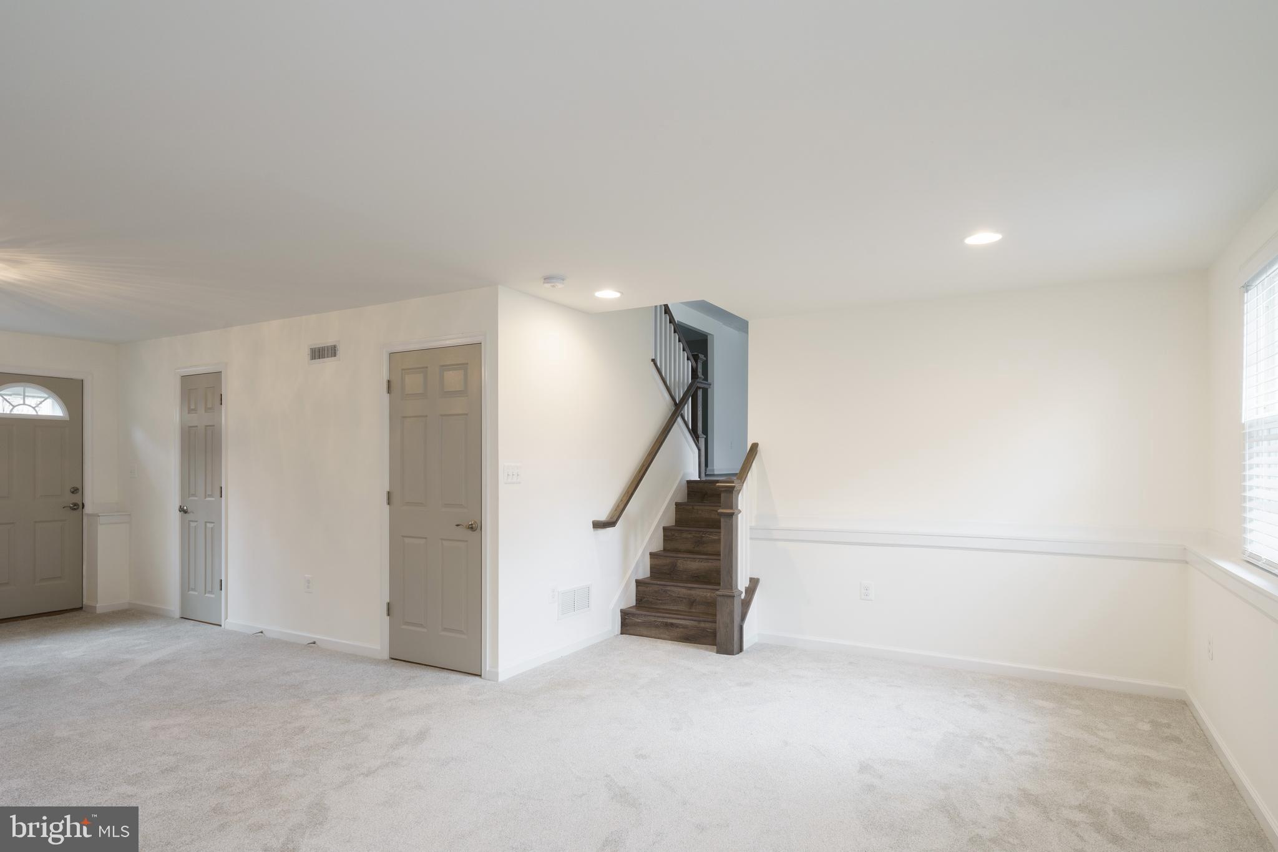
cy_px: 426
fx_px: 674
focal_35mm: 19
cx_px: 639
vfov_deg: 64.5
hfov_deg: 86.9
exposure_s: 1/1.25
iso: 100
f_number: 10
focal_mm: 19
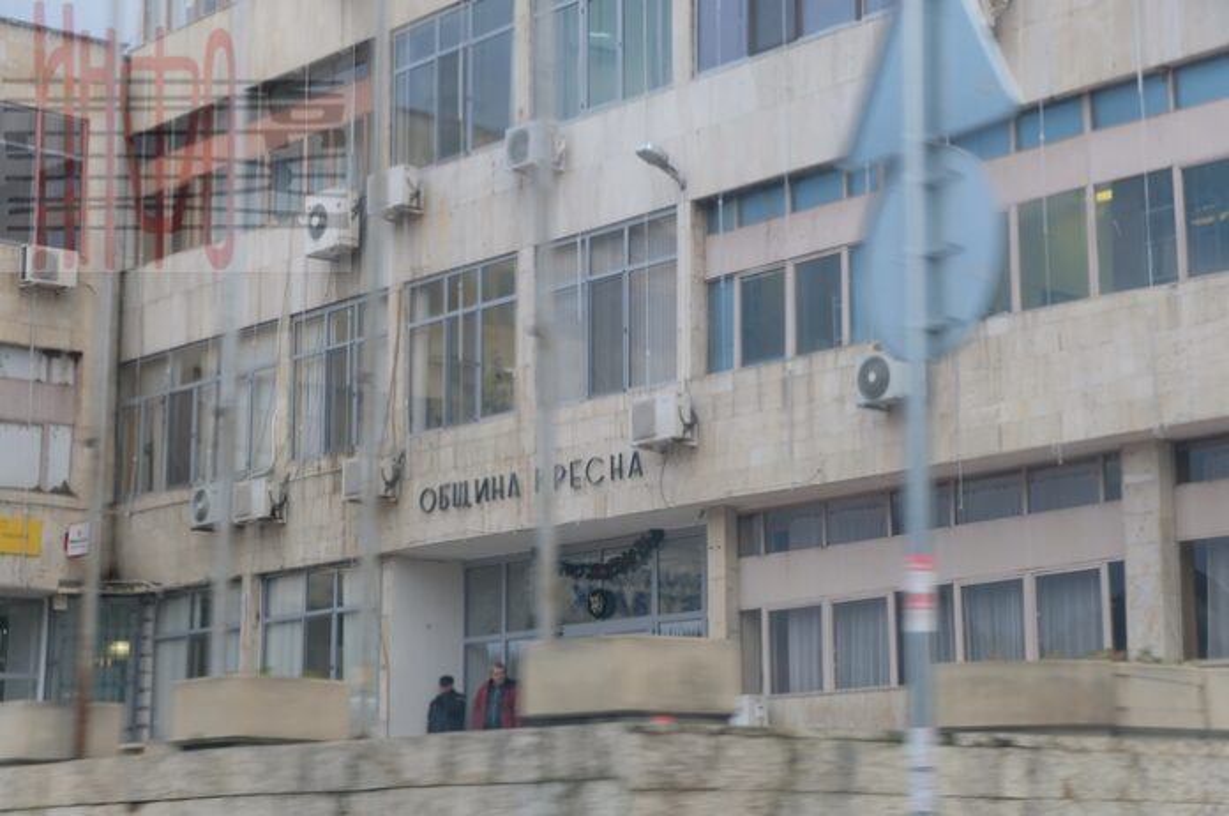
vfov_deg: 18.1
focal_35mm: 75
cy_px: 408
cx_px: 614
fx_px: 2557
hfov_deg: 27.0
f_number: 5.6
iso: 640
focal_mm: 50
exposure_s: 1/60
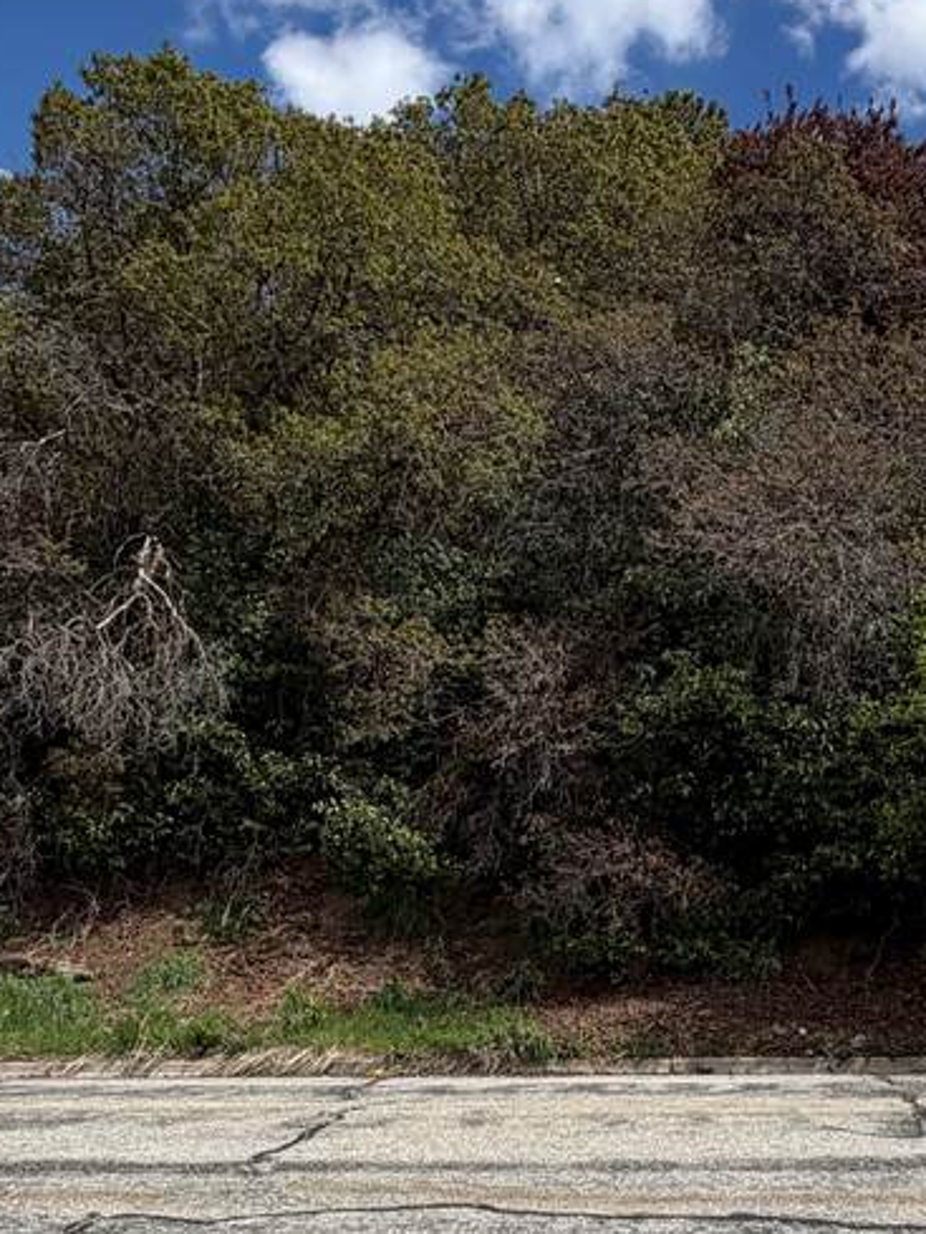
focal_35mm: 44
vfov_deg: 41.2
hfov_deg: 32.8
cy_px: 977
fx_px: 1569
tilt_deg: -2.9
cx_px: 568
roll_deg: -6.2
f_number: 2.2
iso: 20
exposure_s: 1/1235
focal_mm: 2.22
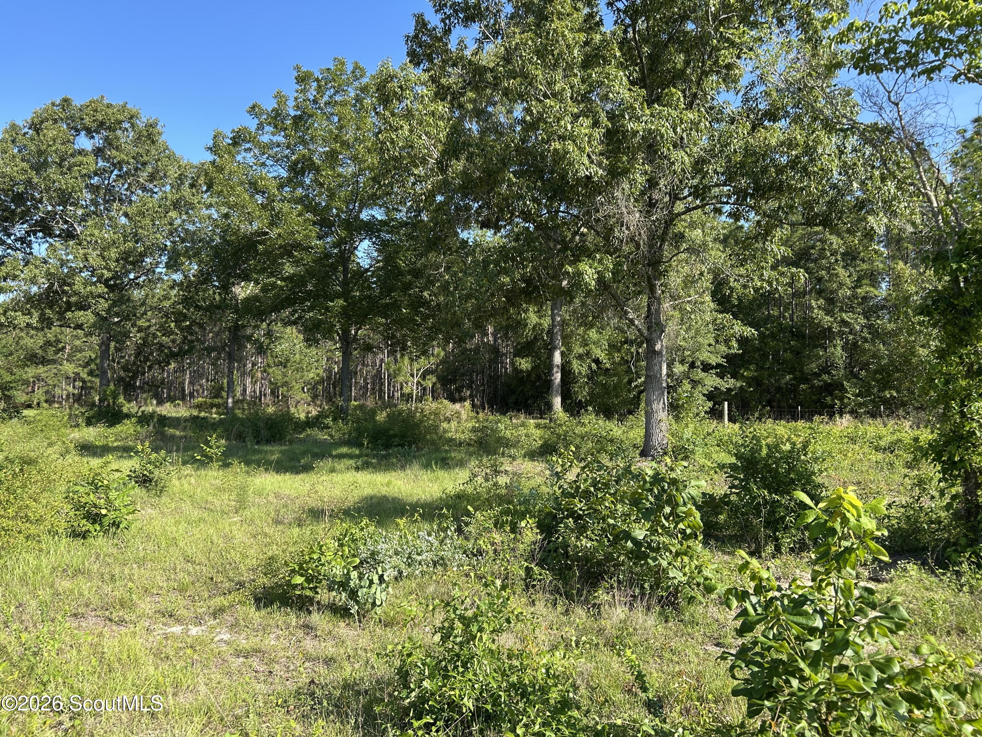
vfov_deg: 53.1
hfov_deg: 67.3
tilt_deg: +2.1
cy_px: 368
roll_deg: +0.5
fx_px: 738
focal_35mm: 26
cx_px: 491
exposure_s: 1/1295
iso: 50
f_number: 1.5
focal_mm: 5.7
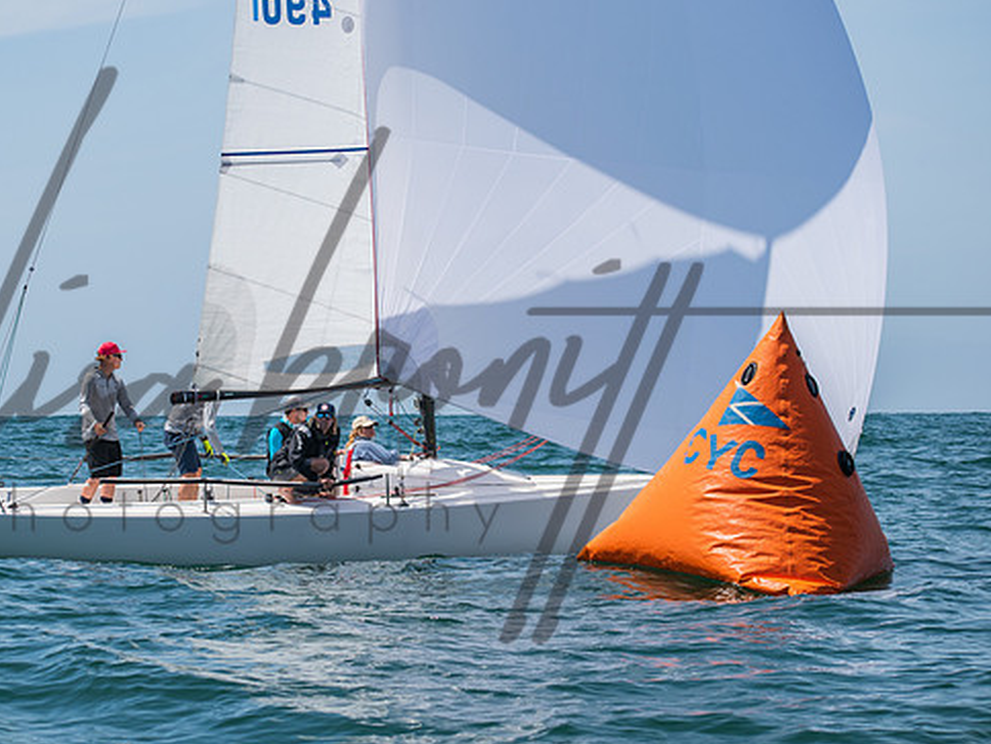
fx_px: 3693
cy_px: 361
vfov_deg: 11.5
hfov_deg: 15.3
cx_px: 387
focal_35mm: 129
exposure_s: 1/1000
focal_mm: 70
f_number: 6.3
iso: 200
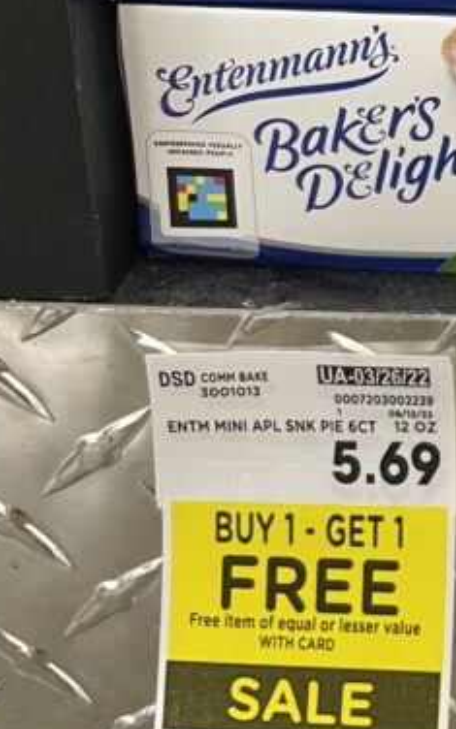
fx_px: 1491
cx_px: 720
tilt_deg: -20.0
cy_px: -54
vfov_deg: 25.6
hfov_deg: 15.7
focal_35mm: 75
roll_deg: -2.4
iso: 80
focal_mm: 4.2
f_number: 1.6
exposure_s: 1/60
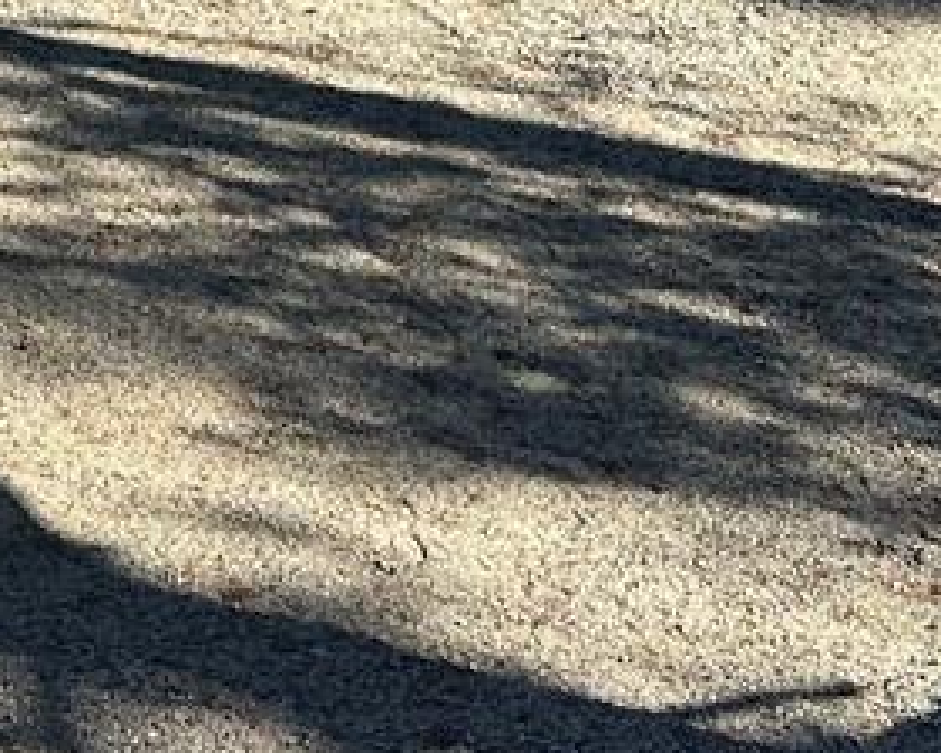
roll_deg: +0.1
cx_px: -336
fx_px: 3732
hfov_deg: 13.7
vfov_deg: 10.6
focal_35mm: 134
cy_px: -699
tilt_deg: -10.6
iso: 80
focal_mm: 6.86
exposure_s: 1/1949
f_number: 1.78
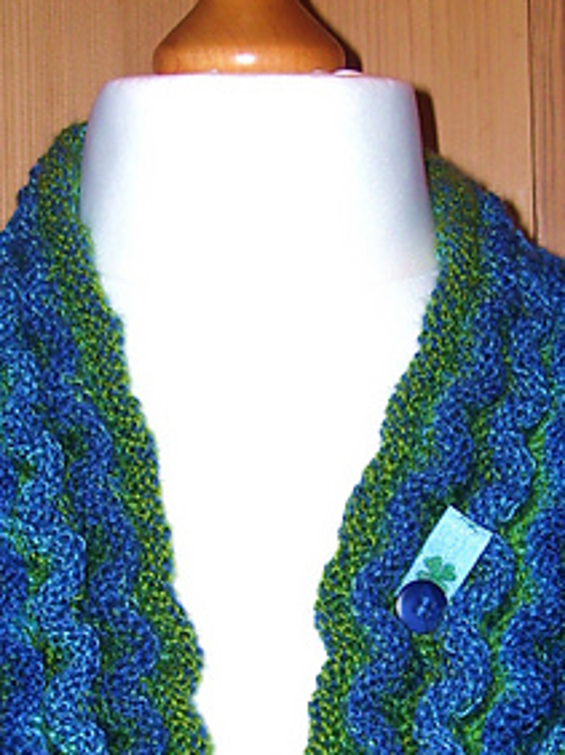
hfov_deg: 17.5
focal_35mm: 84
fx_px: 1831
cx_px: 257
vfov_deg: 23.1
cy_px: 565
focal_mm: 6
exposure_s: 1/60
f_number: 2.7
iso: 80
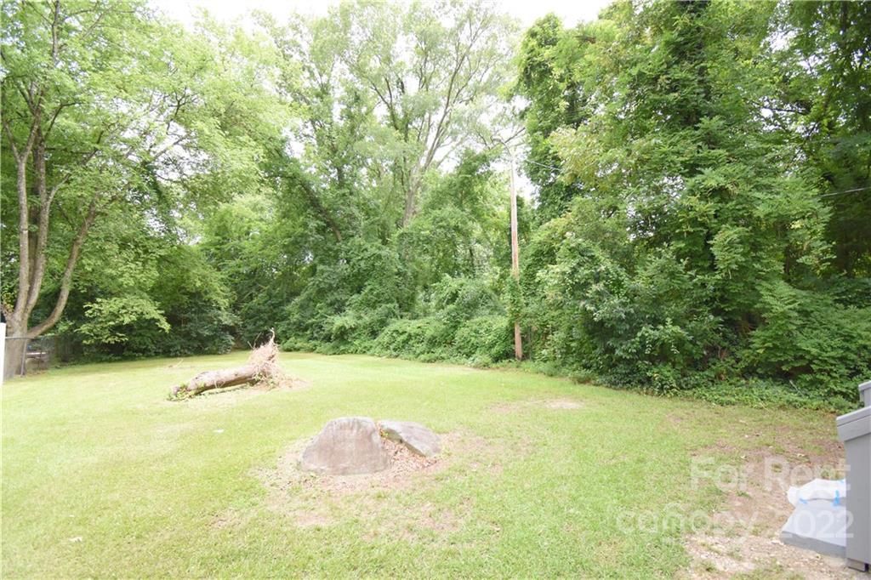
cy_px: 290
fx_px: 363
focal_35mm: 15
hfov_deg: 100.4
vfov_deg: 77.3
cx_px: 436
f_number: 4.5
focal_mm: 10
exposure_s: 1/250
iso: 450
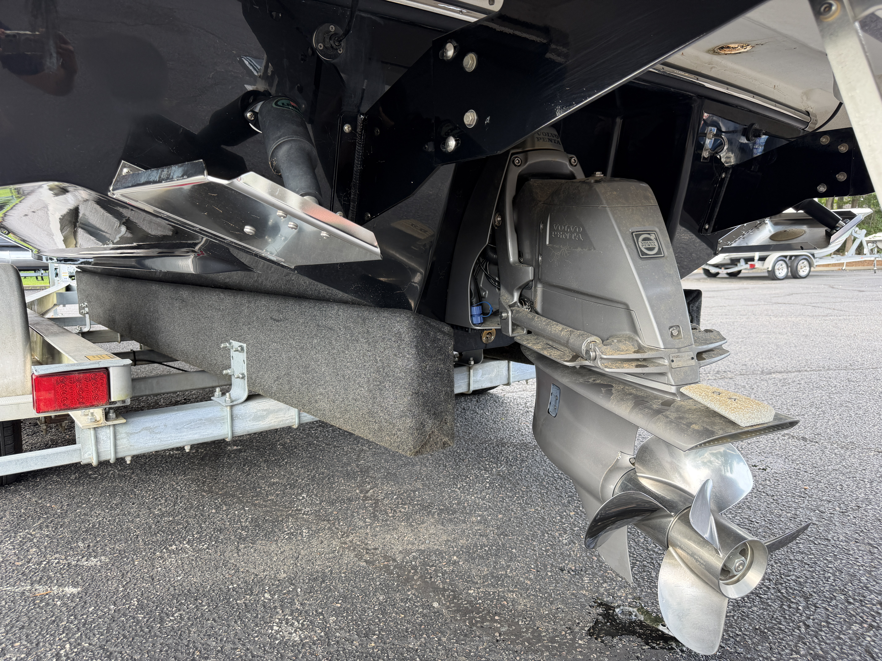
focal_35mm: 24
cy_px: 330
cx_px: 441
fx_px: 612
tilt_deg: -6.8
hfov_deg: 71.6
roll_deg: +0.8
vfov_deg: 56.8
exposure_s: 1/121
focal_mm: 6.76
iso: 64
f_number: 1.78
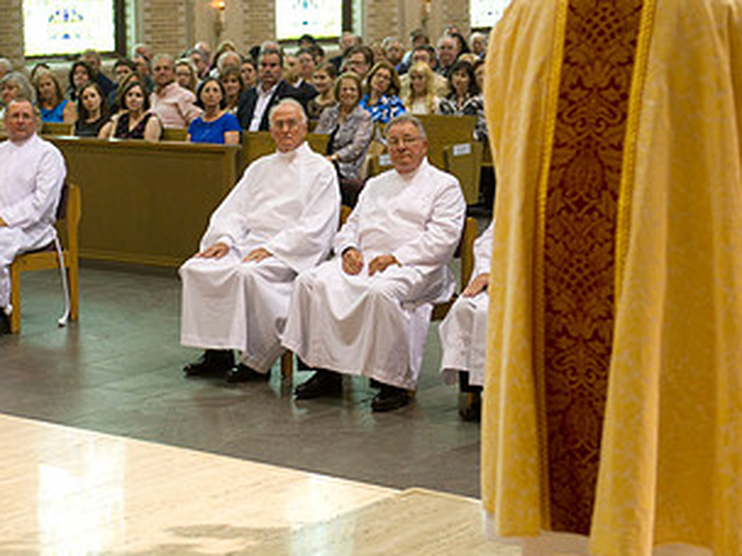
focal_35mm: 88
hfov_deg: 22.1
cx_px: 227
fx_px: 1886
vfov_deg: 16.7
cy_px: 176
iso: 2000
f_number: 2.8
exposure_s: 1/160
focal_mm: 48
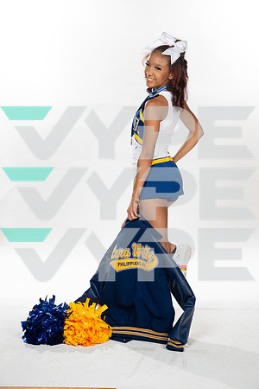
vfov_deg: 38.2
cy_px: 194
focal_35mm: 52
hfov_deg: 26.0
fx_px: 561
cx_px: 130
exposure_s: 1/320
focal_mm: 52
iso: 800
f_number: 7.1
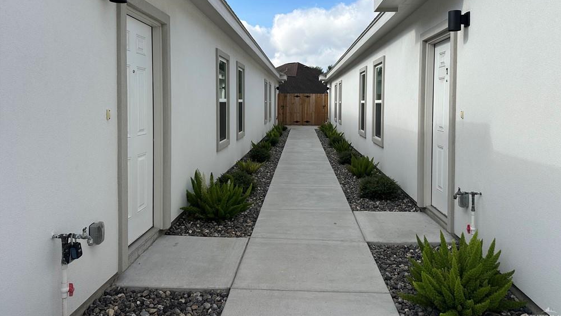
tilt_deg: -1.3
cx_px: 288
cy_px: 112
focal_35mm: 27
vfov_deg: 42.4
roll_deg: -1.6
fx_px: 402
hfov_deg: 69.8
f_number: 1.78
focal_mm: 6.86
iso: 80
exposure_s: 1/4016
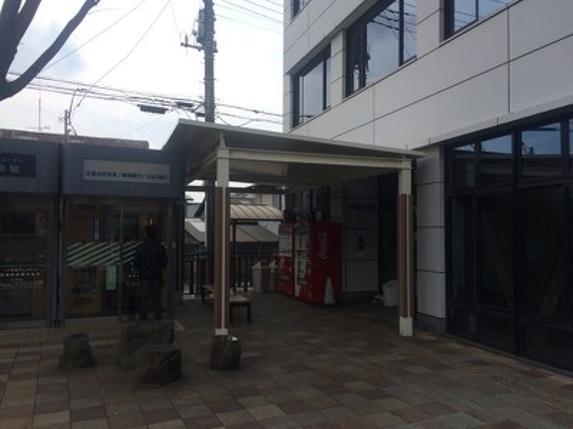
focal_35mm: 29
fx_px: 480
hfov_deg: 61.7
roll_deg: +0.2
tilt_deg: +1.3
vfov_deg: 48.2
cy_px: 214
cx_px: 286
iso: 32
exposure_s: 1/1953
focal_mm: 4.15
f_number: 2.2
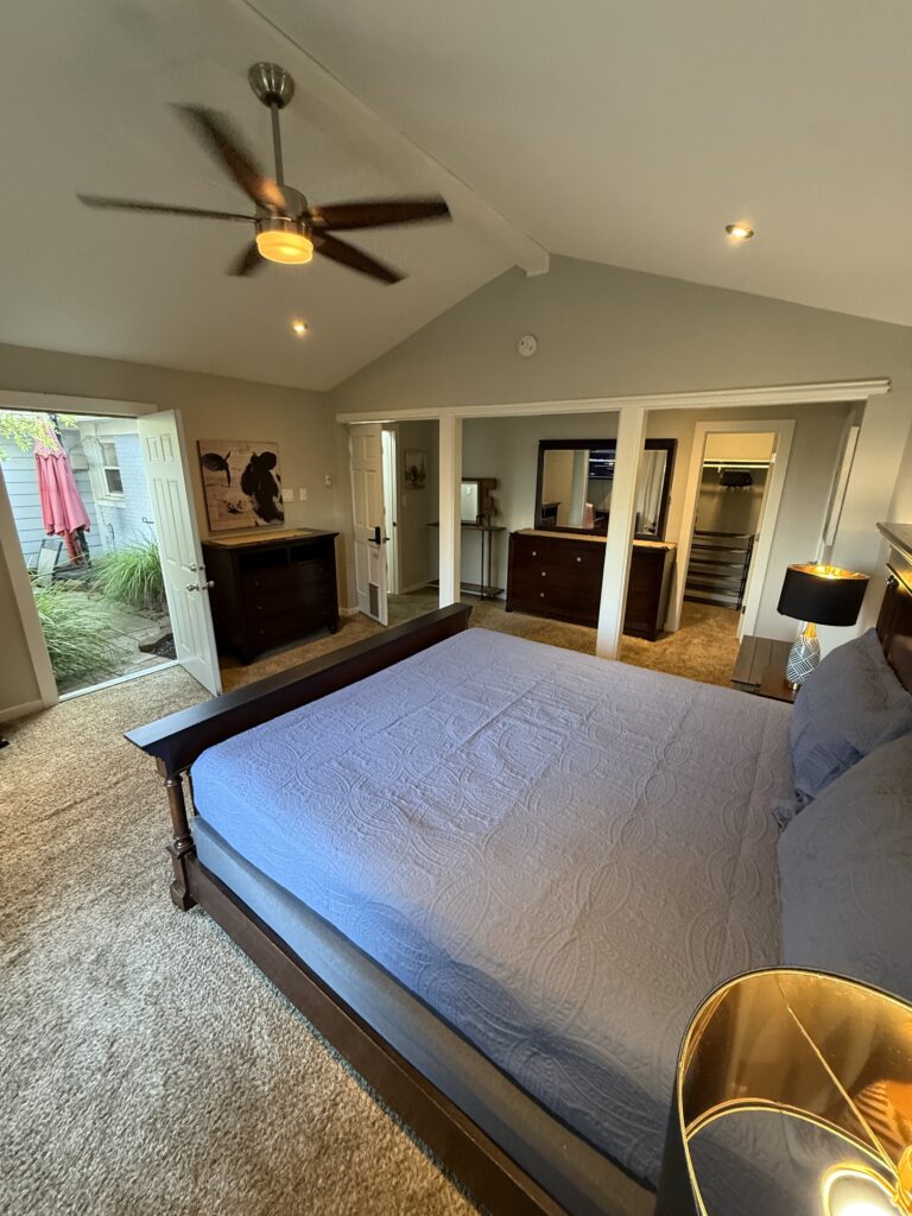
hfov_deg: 85.7
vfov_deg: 102.1
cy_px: 608
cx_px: 456
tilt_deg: -15.0
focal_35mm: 14
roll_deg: -1.0
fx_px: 492
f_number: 2.2
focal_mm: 2.22
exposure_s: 1/60
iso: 500
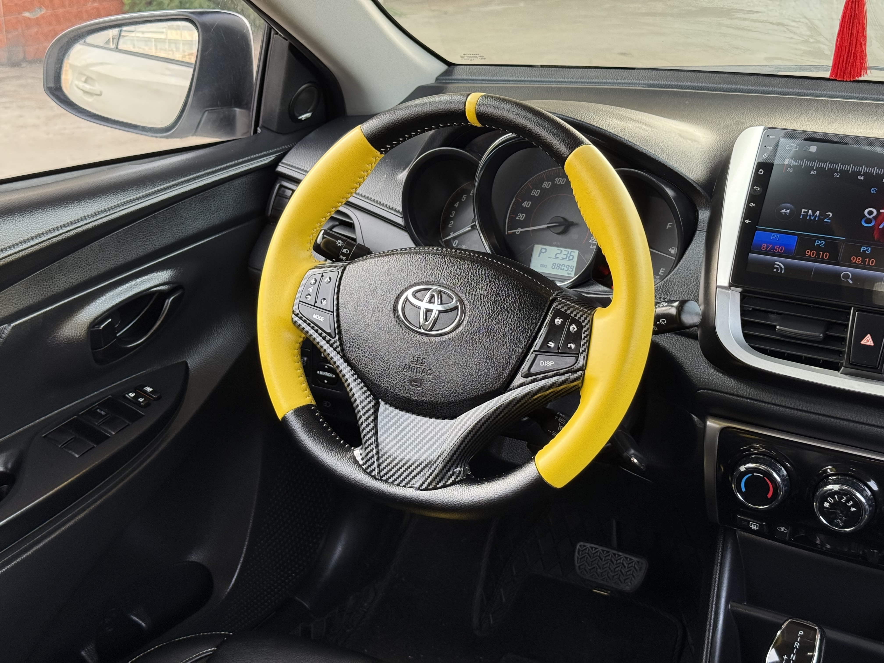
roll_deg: +0.3
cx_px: 442
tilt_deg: -20.4
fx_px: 1226
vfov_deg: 30.3
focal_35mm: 48
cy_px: 332
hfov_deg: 39.7
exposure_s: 1/125
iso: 64
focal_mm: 6.76
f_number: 1.78
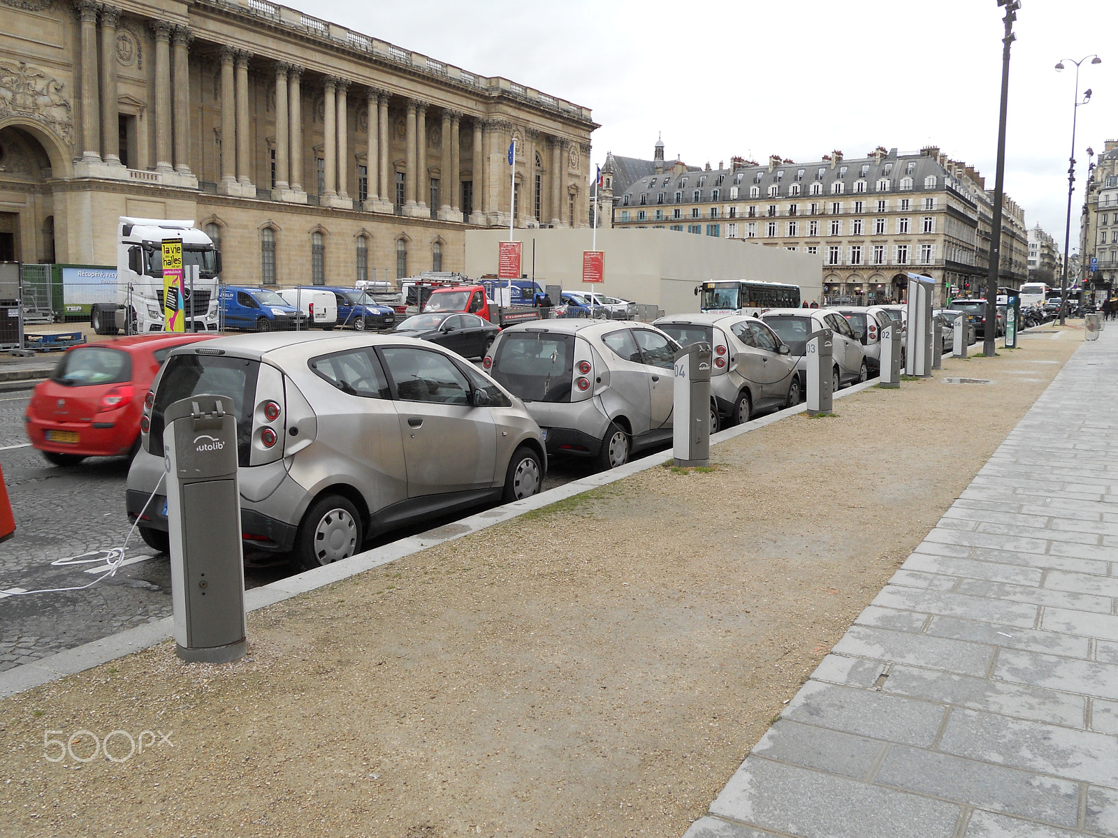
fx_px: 1034
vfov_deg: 44.2
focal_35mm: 32
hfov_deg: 56.8
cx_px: 559
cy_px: 419
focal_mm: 5.8
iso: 80
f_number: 3.5
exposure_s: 1/100
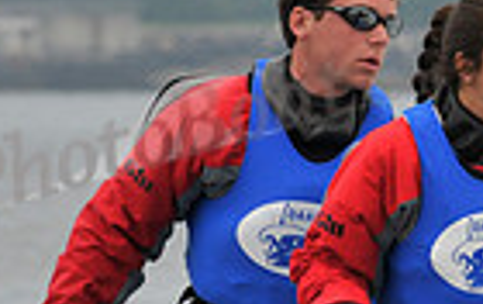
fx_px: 11642
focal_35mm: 883
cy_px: 257
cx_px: 618
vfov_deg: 1.5
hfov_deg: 2.4
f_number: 8
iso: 200
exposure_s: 1/640
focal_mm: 140
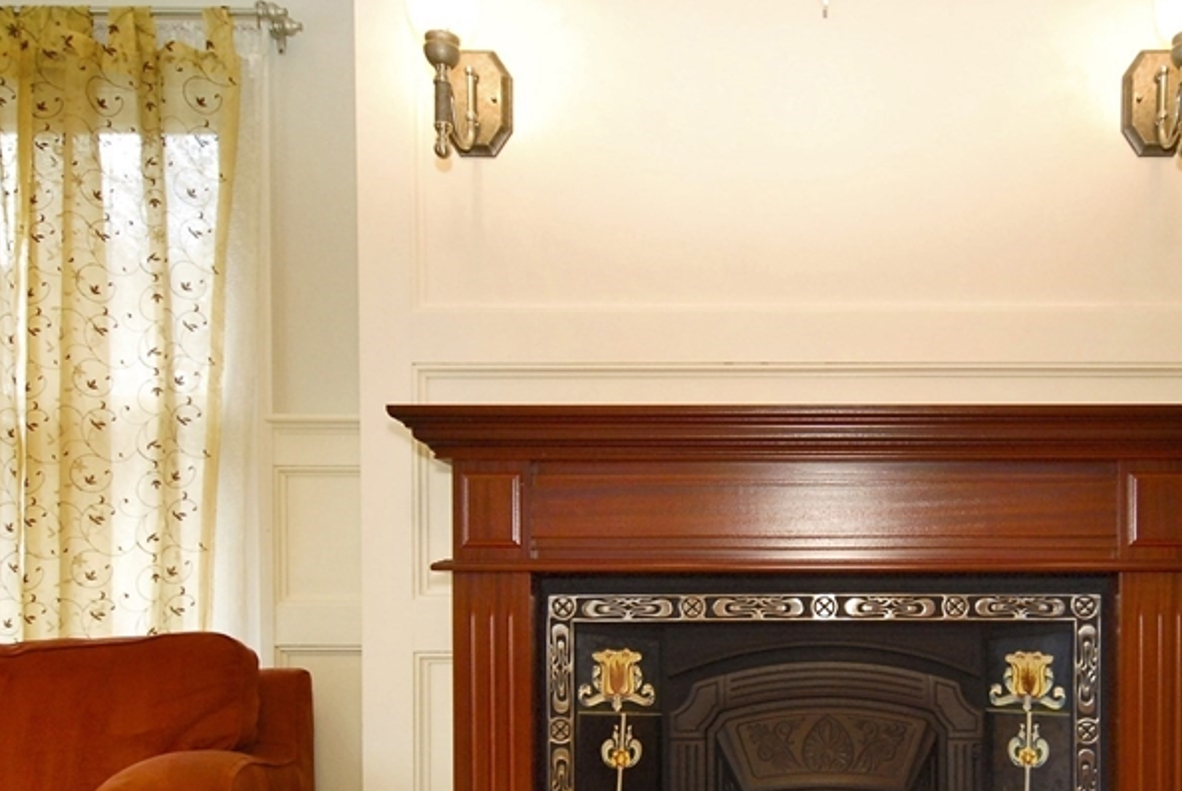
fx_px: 1019
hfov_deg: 58.3
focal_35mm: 31
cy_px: 636
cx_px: 828
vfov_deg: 40.6
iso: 500
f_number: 4.5
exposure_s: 1/50
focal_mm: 12
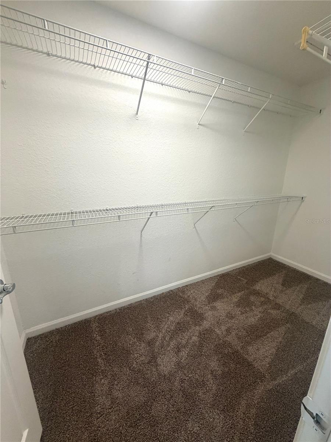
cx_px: 166
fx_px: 178
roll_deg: -0.2
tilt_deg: -16.1
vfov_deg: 102.1
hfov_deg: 85.7
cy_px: 221
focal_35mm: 14
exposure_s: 1/120
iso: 250
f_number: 2.2
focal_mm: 2.22
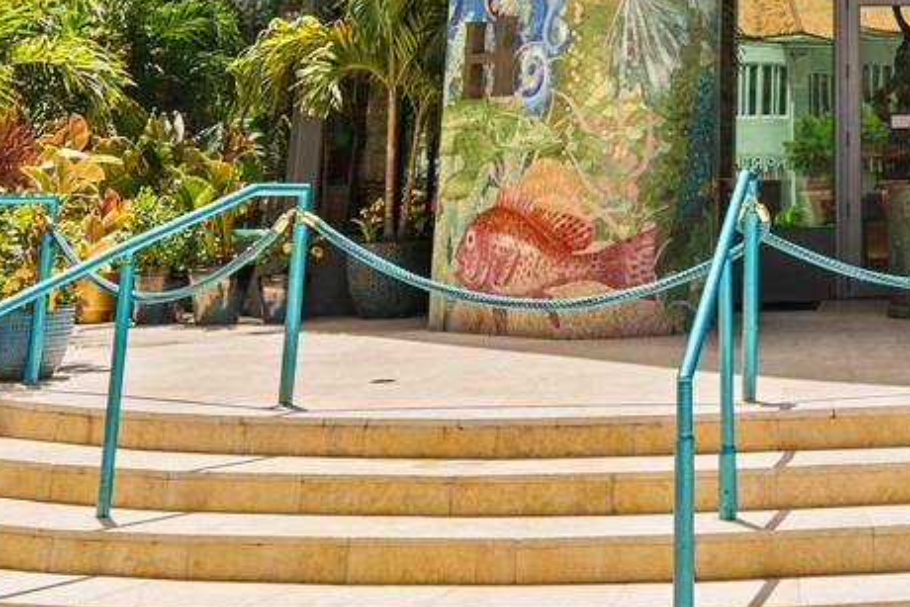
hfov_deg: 31.6
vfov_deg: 20.3
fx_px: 1492
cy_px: -260
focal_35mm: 59
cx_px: 891
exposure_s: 1/60
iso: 100
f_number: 5
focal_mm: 16
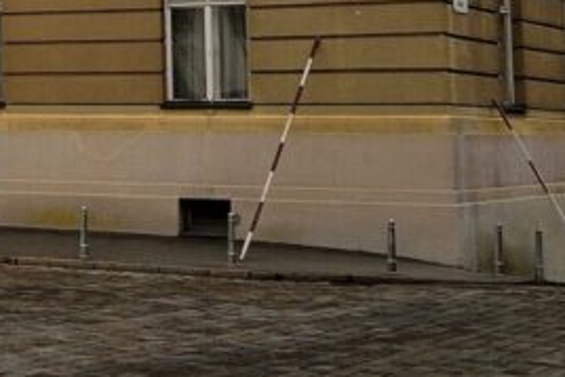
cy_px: -207
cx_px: -363
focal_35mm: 126
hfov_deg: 14.7
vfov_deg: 10.5
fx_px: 1978
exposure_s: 1/200
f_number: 7.1
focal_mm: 22
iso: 100
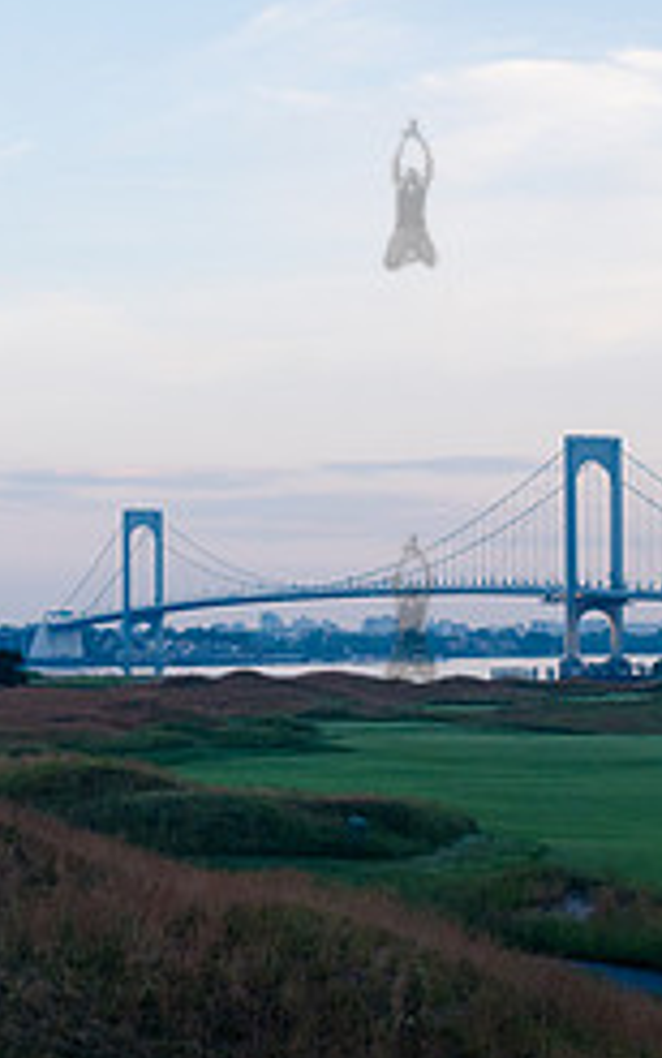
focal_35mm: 84
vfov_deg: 24.6
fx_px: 2422
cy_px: 609
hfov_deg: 15.5
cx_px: 408
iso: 640
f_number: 3.5
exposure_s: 1/640
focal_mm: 35
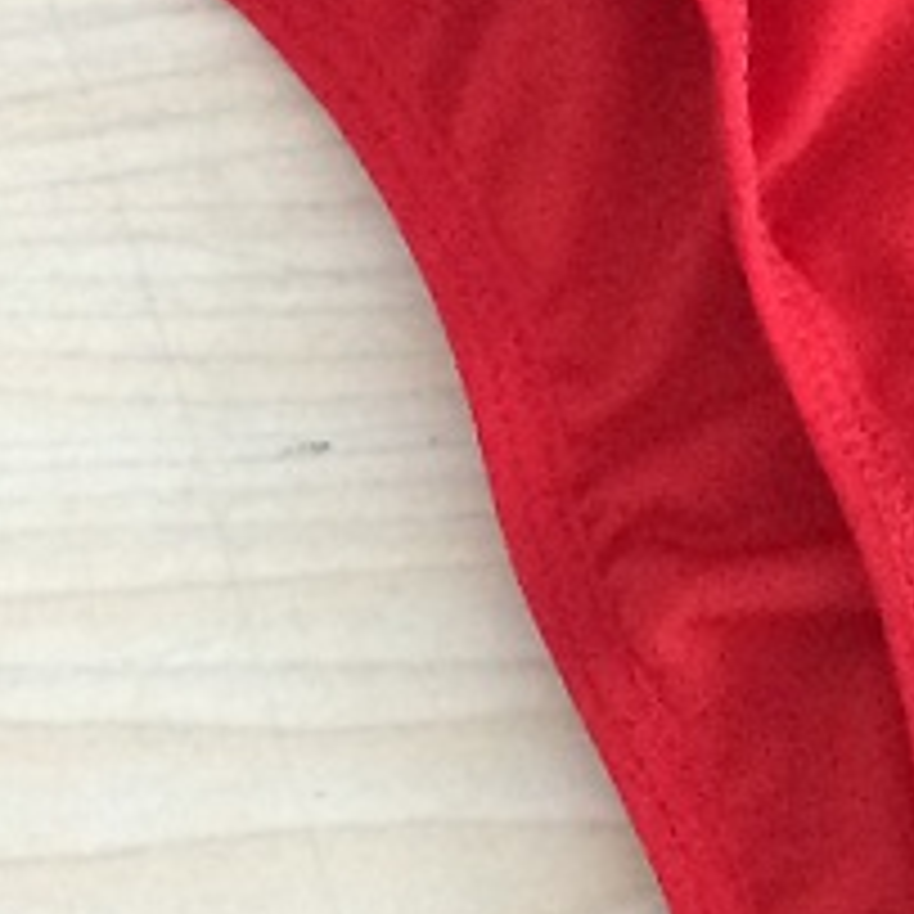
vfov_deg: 9.9
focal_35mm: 168
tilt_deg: -79.8
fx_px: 5019
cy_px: -705
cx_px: 1220
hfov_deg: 10.2
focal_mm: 4.15
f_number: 2.2
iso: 320
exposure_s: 1/15
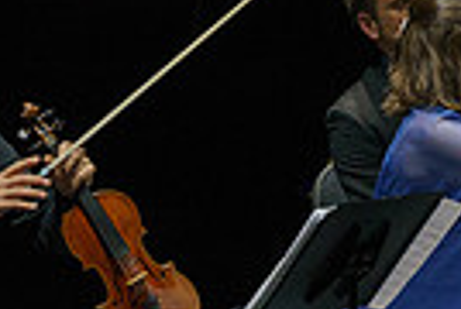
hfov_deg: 1.9
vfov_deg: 1.3
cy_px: 177
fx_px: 14182
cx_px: 471
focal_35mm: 1105
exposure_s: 1/250
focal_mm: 256
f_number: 6.3
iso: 4000
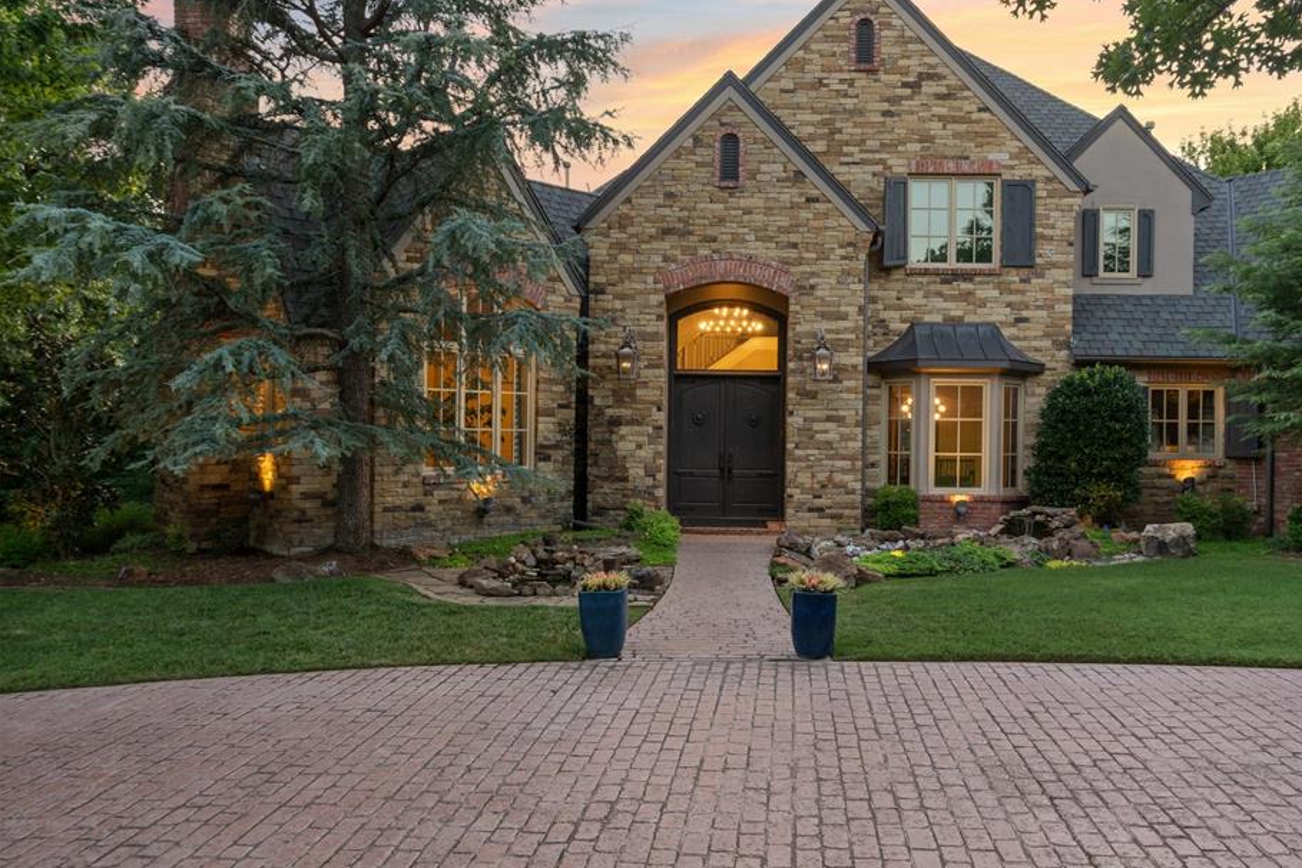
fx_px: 976
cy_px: 440
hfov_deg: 67.1
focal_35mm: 27
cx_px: 731
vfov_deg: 47.9
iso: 200
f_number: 8
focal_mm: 24
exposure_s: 1/2
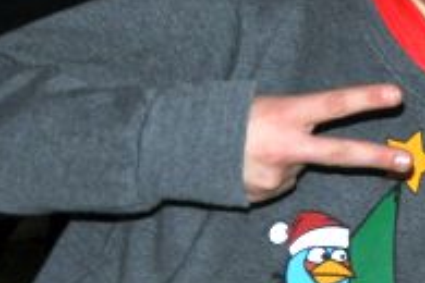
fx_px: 2963
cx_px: 924
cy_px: -357
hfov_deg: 7.8
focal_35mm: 251
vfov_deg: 5.3
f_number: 4.2
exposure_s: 1/60
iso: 800
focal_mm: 34
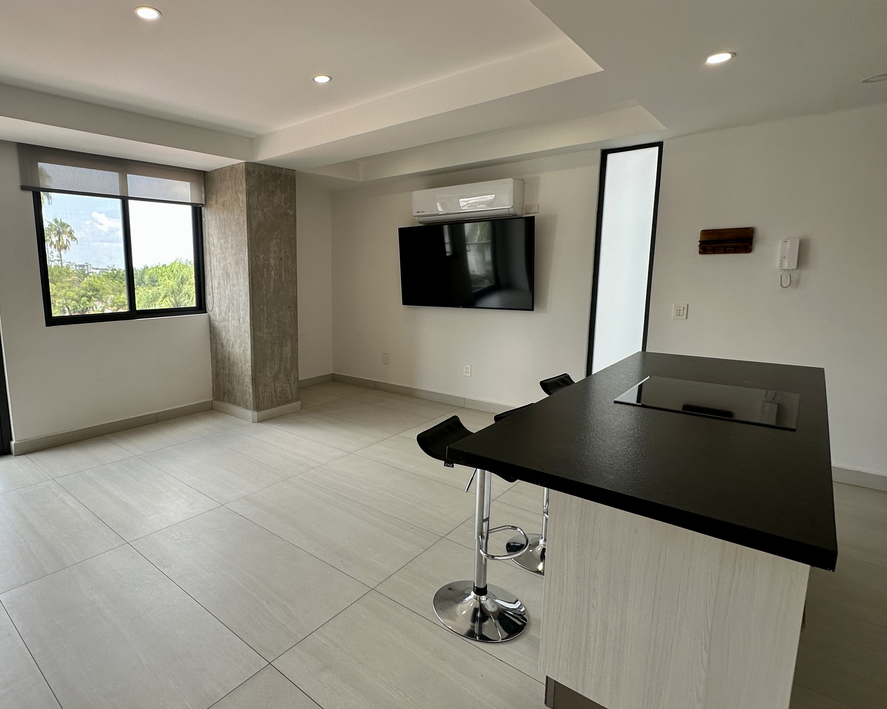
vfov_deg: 73.8
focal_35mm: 18
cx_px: 328
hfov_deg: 84.6
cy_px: 346
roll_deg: +2.9
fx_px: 473
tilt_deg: -7.6
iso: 40
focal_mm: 2.22
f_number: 2.2
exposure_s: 1/124
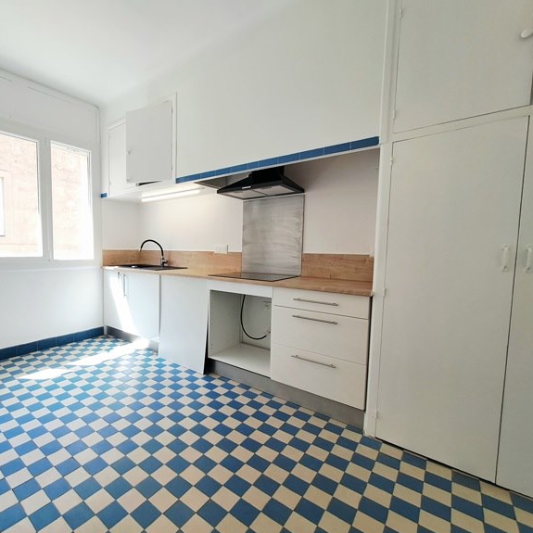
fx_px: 279
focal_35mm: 16
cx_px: 183
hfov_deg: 84.7
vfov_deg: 87.4
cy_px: 270
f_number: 2.2
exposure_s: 1/100
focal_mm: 1.42
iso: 64
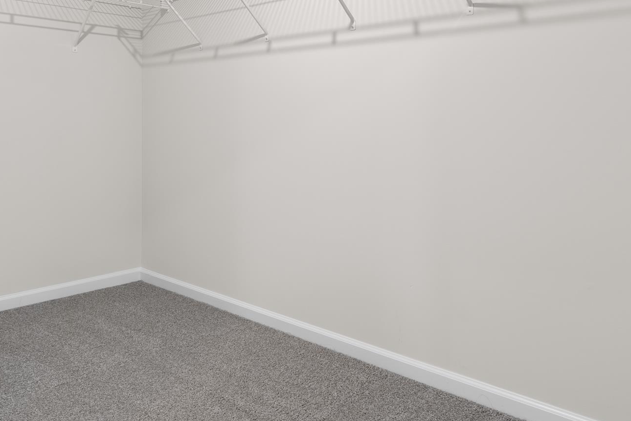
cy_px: 127
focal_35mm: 32
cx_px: 364
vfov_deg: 40.4
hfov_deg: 58.5
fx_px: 560
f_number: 6.3
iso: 200
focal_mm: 11
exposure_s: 1/1.67
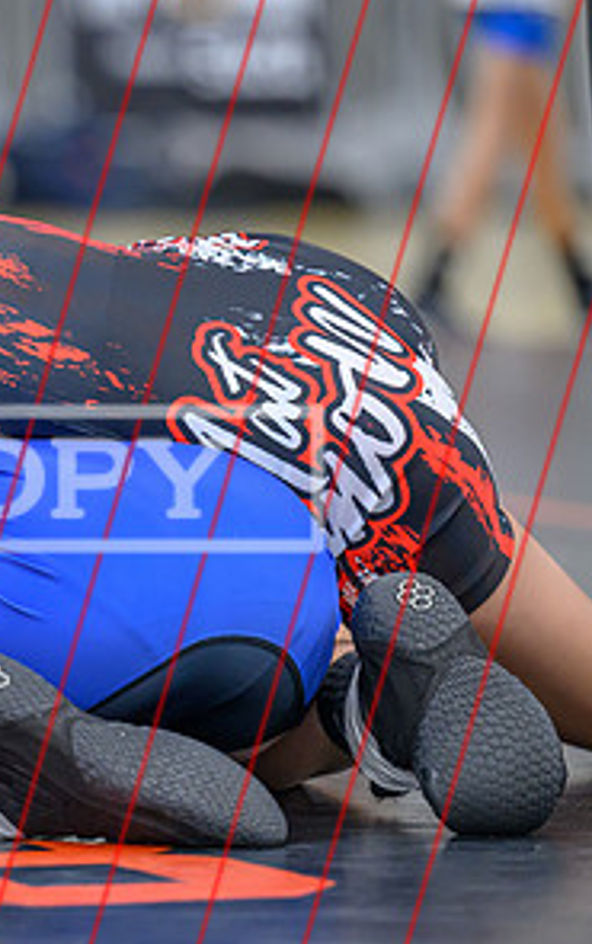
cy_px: 509
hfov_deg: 4.1
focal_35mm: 318
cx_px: -273
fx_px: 8189
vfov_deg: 6.6
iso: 2800
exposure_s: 1/640
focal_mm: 150
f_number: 2.8
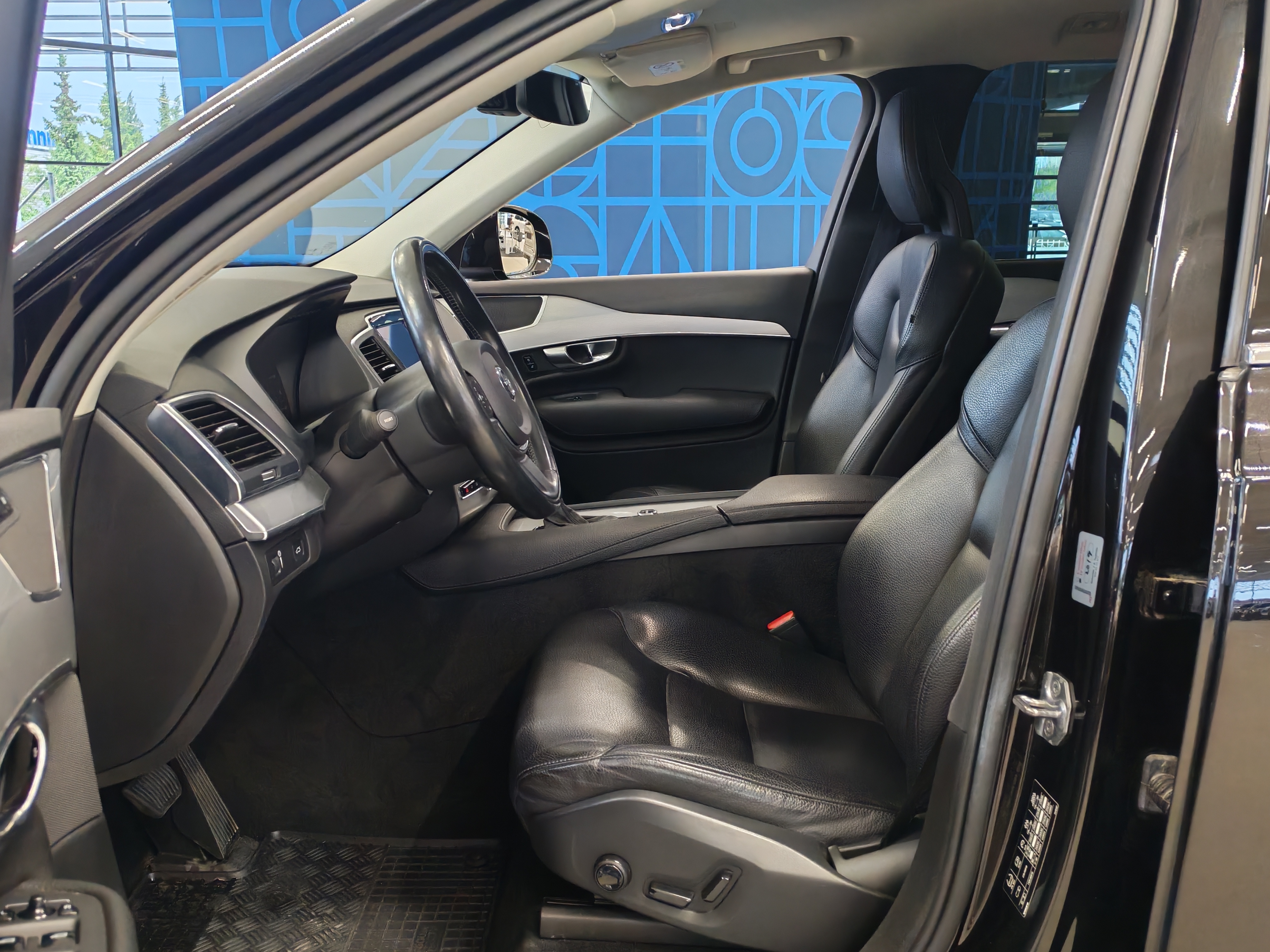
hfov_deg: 55.4
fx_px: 1211
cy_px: 476
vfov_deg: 42.9
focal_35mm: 33
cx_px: 635
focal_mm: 6.12
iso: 1250
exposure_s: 1/100
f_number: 1.9
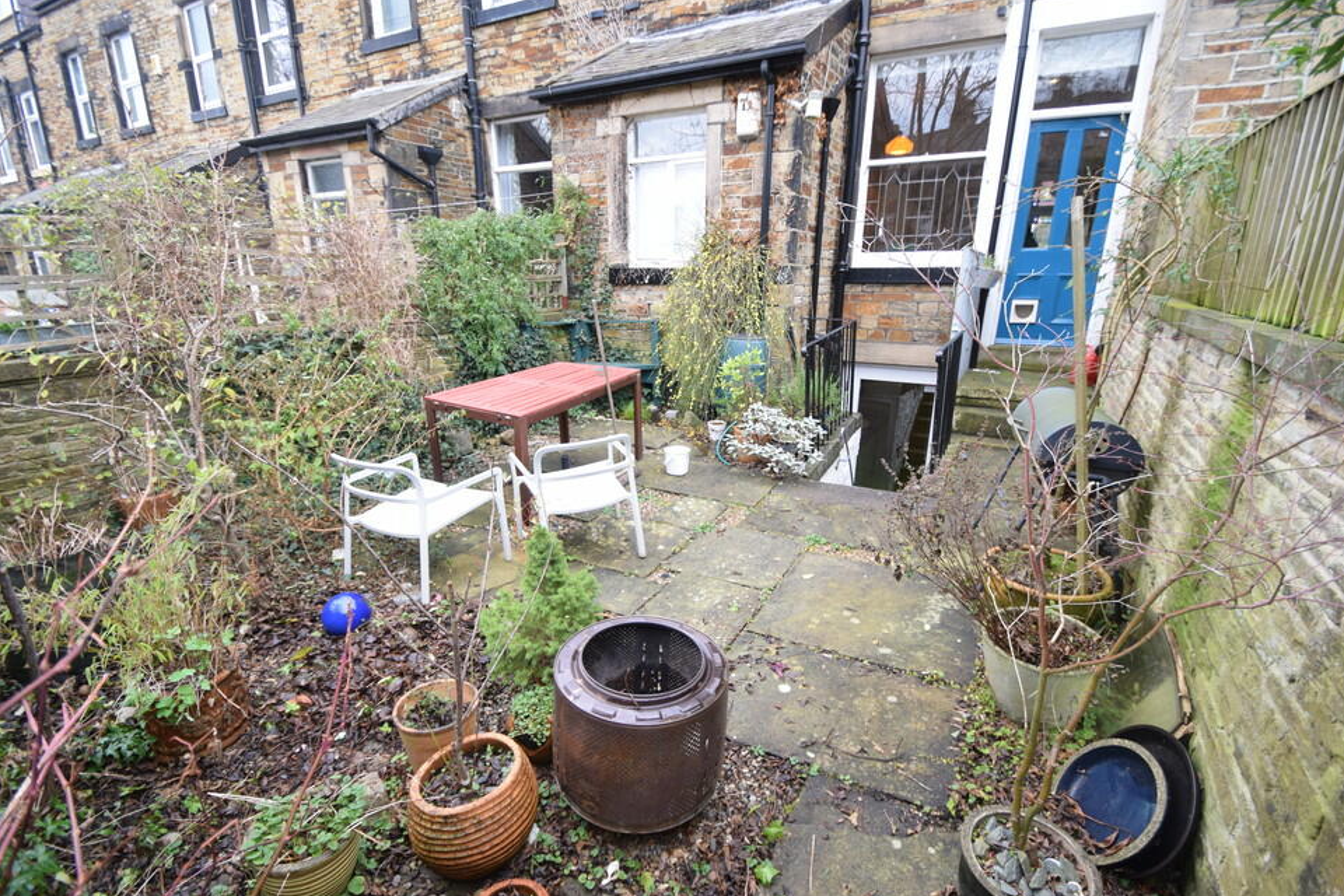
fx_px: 597
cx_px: 671
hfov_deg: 96.7
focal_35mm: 16
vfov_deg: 73.7
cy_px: 461
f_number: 4.5
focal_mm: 10
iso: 400
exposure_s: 1/80
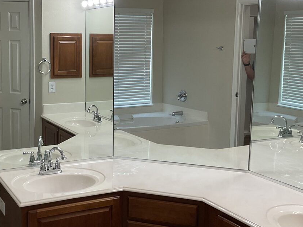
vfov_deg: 29.1
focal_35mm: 50
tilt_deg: -6.2
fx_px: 438
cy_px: 99
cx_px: 89
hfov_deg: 37.5
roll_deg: -0.5
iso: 40
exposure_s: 1/120
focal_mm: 3
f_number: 1.8
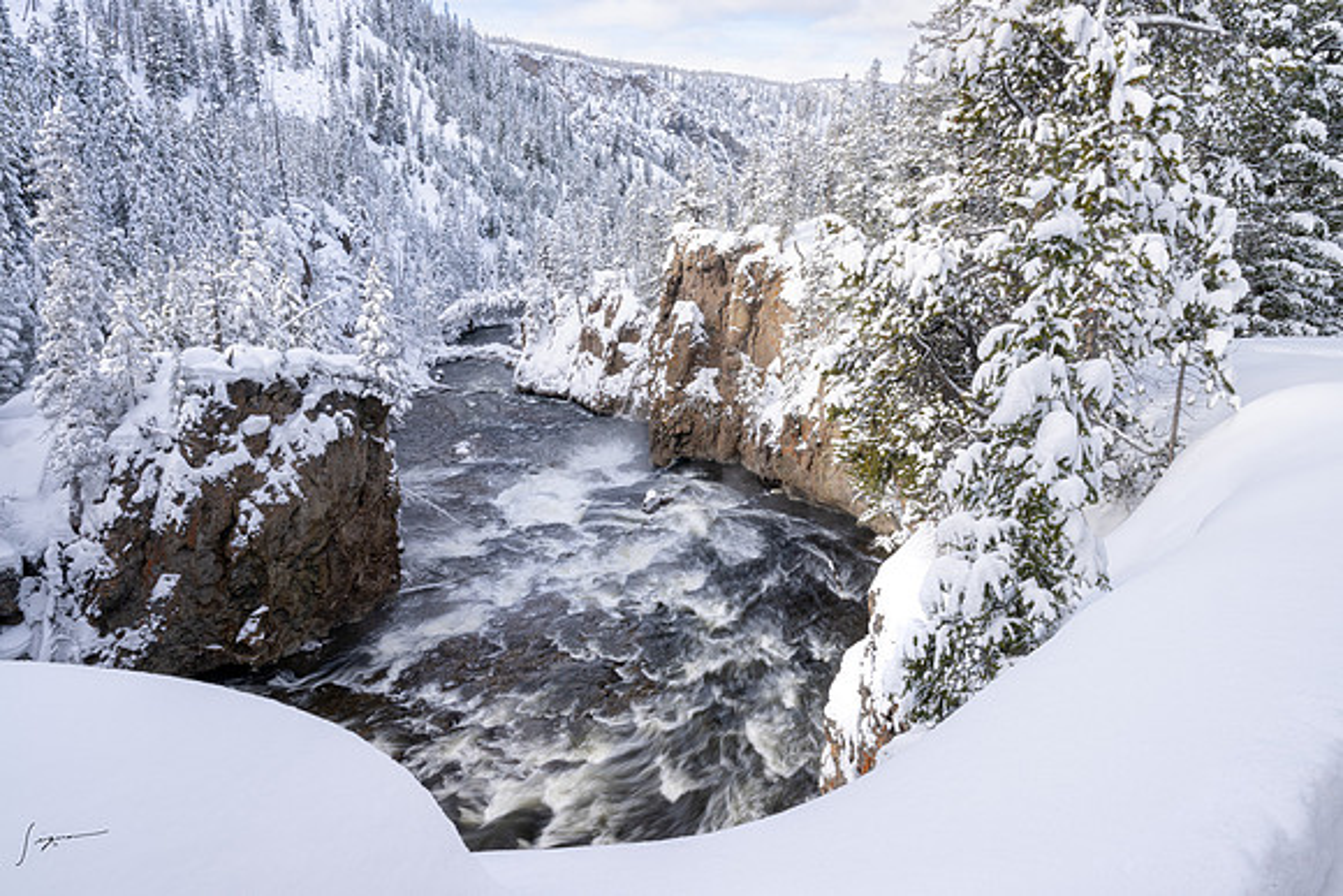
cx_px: 672
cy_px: 448
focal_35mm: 24
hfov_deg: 73.7
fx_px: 896
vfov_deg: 53.2
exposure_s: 1/5
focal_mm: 24
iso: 125
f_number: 22
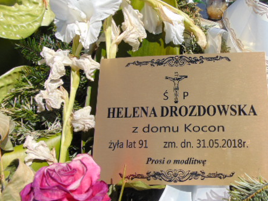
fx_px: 271
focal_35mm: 35
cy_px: 88
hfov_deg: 51.3
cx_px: 186
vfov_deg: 40.6
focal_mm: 4.5
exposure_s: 1/320
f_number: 7.7
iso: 80
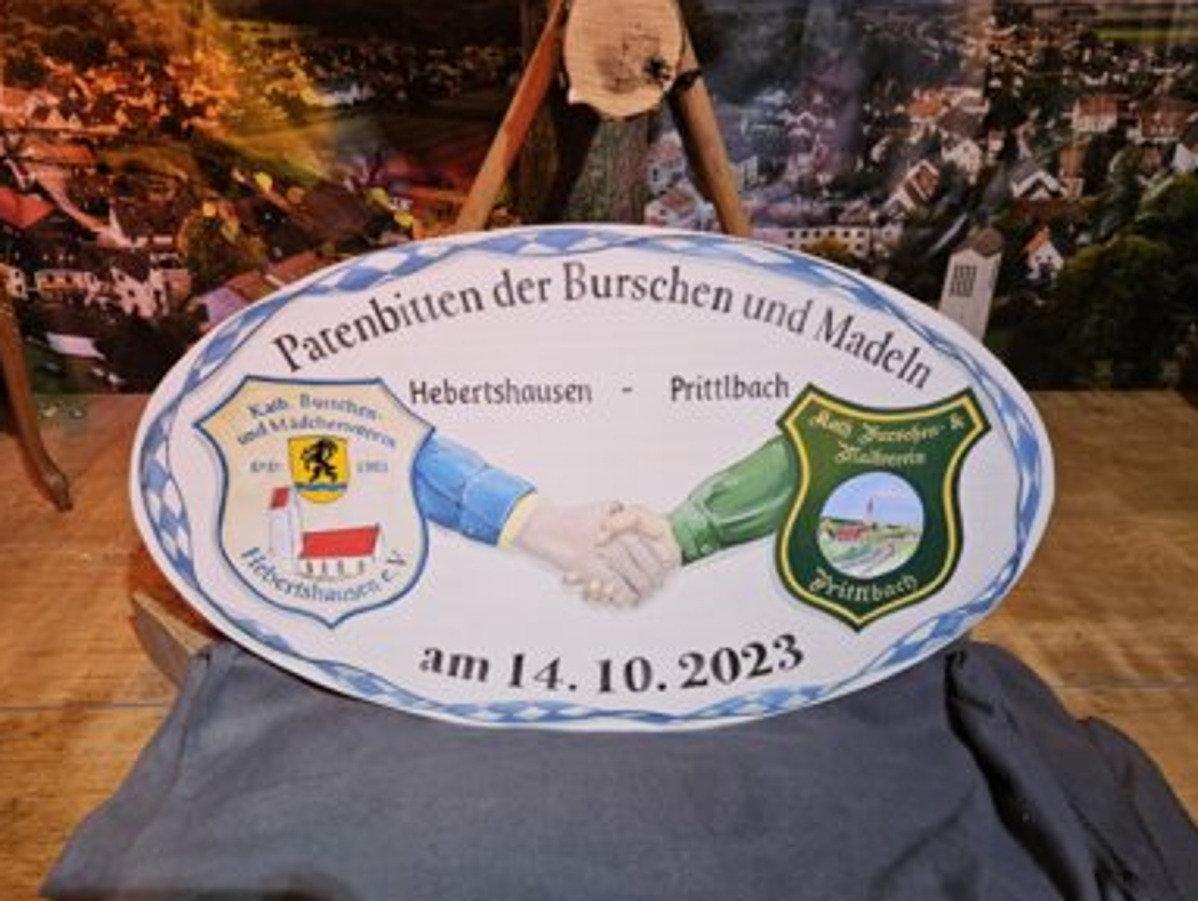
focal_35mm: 24
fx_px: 831
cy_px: 466
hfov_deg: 71.5
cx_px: 613
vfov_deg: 56.9
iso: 160
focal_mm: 5.4
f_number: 1.8
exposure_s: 1/54
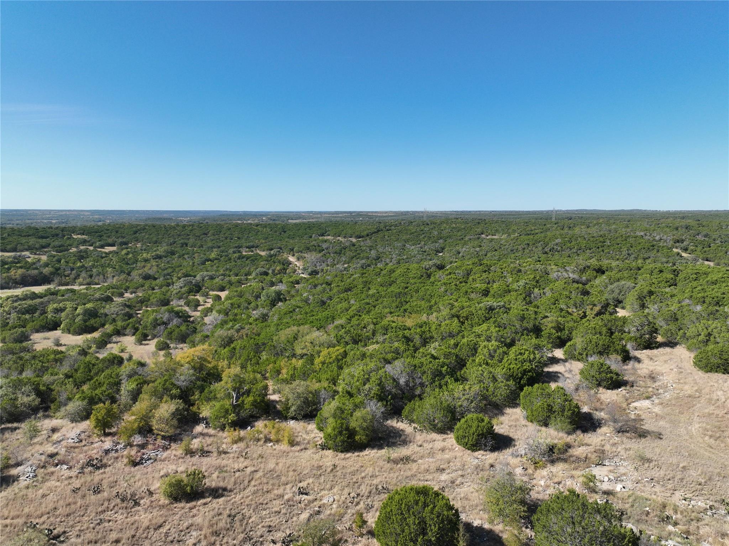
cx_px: 364
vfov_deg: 56.8
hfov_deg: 71.6
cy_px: 273
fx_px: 505
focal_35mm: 24
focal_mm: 12.29
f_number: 2.8
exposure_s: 1/1600
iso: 130
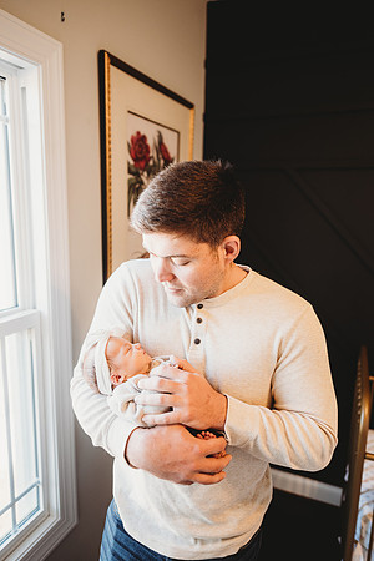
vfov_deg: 73.7
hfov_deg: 53.1
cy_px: 280
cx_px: 187
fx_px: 374
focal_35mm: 24
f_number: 2
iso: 320
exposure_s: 1/200
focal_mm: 24
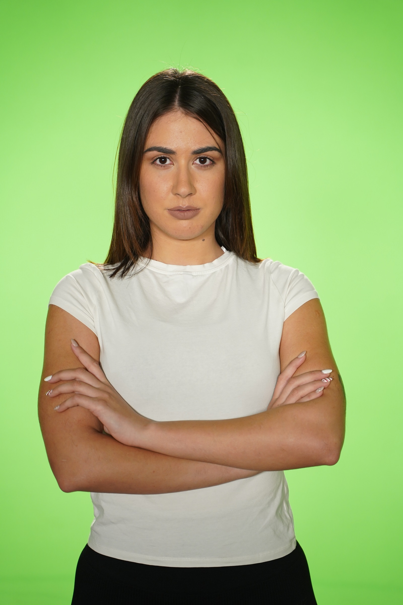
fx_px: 1259
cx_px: 202
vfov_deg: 27.0
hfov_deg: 18.2
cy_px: 302
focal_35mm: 75
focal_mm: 75
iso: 800
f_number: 2.8
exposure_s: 1/320
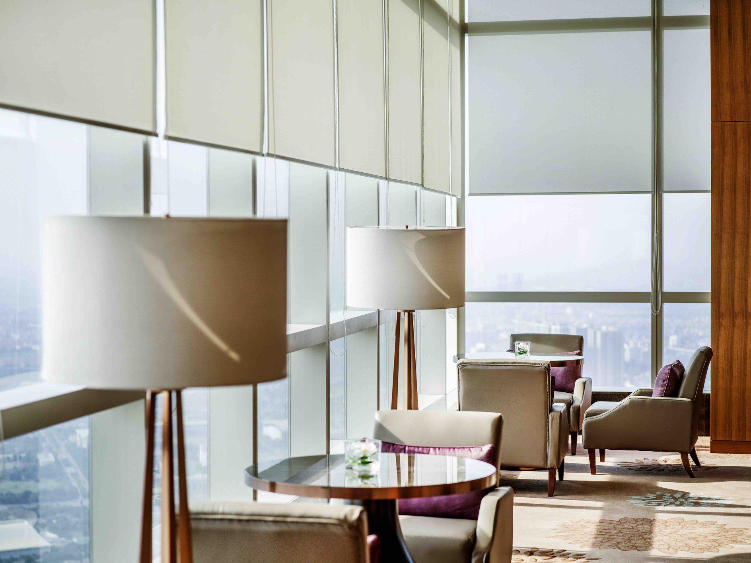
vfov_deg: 19.1
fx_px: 1670
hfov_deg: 25.3
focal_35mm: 77
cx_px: 378
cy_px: 285
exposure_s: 1/1000
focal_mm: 90
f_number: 3.4
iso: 200
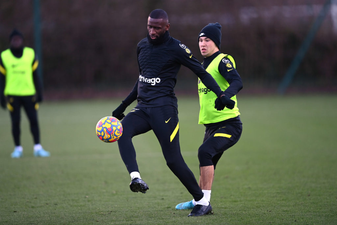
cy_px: 112
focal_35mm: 400
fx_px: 3745
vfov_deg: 3.4
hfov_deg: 5.2
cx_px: 168
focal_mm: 400
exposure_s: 1/1600
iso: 1600
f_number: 2.8
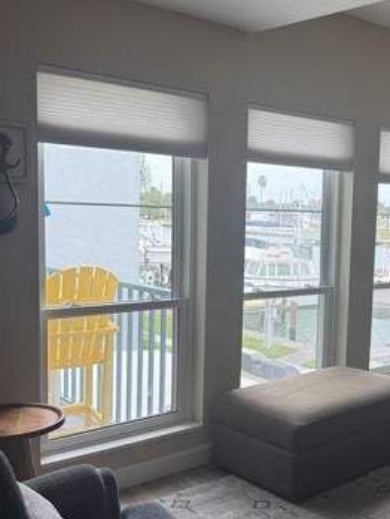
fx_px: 661
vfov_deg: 42.9
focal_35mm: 44
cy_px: 284
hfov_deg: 32.2
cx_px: 301
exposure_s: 1/497
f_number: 1.78
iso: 100
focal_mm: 6.76
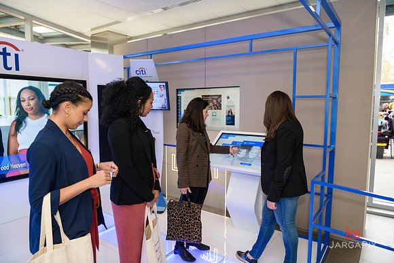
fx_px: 263
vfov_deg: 53.2
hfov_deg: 73.7
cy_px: 132
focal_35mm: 24
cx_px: 197
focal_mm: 24
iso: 400
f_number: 3.2
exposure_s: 1/125
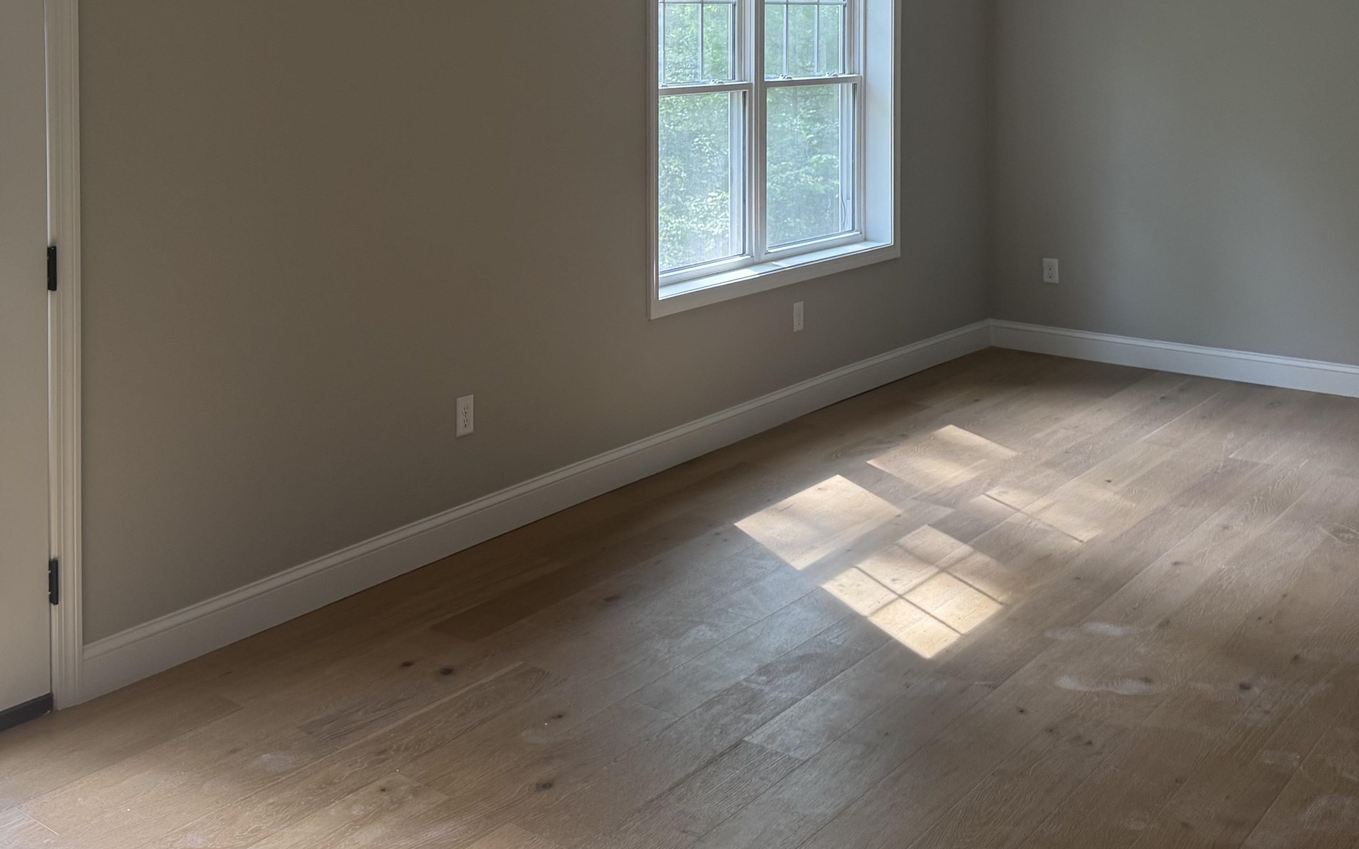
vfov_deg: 30.5
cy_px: 74
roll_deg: +0.5
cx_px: 508
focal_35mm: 40
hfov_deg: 48.8
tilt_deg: -3.7
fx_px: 1481
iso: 125
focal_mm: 6.76
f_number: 1.78
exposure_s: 1/121
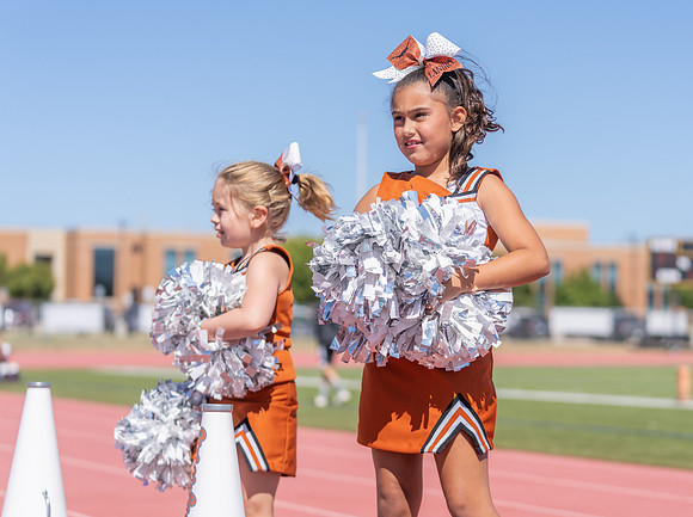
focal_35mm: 91
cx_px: 424
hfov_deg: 21.6
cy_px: 234
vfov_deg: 16.2
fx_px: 1814
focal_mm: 77
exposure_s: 1/2000
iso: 100
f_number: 2.8
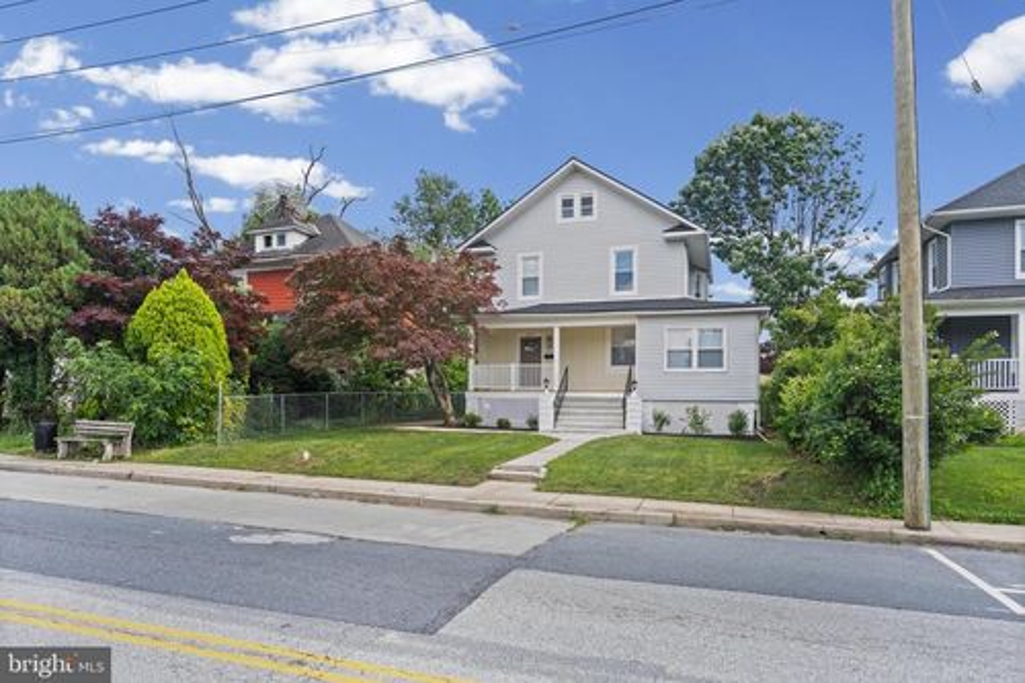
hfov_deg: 78.6
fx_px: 626
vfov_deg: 57.2
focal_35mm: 22
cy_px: 342
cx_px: 512
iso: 250
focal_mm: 22
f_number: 8
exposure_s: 1/40
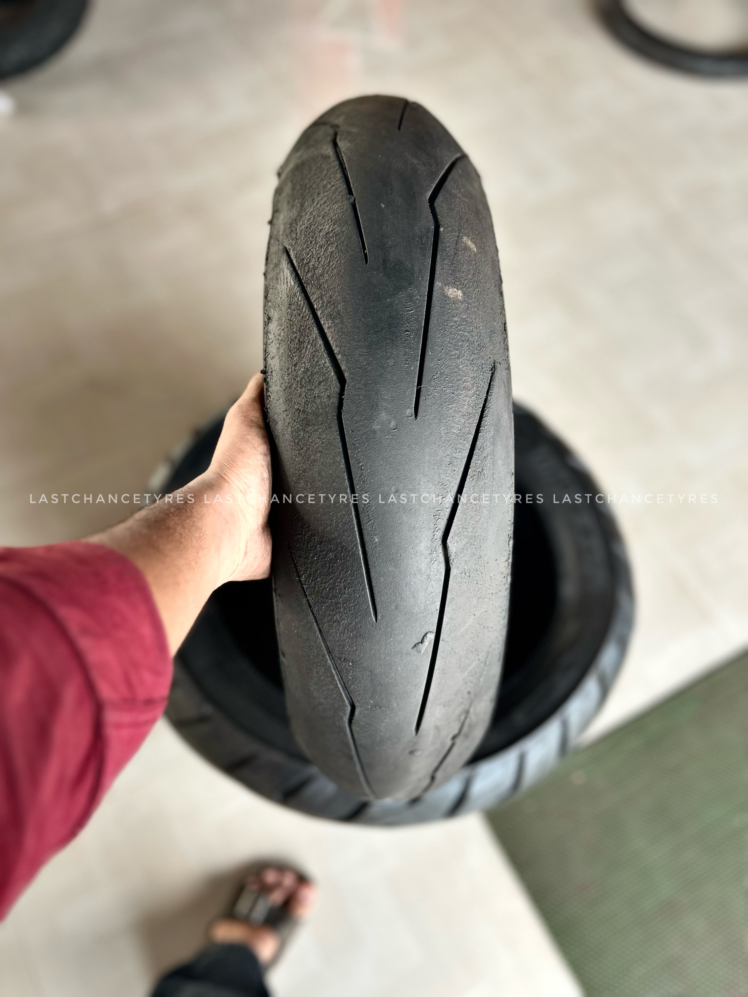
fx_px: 749
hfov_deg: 53.1
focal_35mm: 26
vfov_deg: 67.3
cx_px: 374
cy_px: 498
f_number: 1.5
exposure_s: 1/121
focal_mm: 5.7
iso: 125
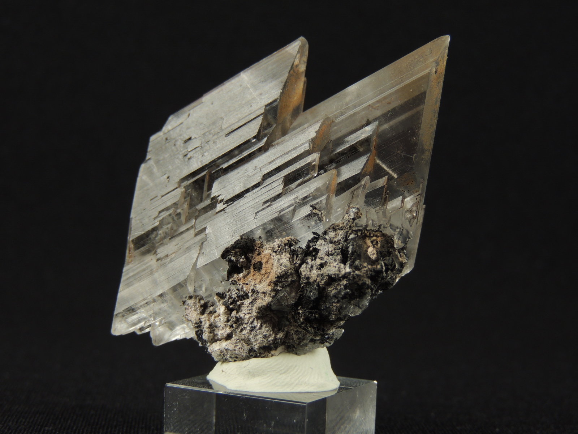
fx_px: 1252
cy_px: 217
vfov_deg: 19.6
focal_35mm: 75
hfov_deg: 26.0
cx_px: 289
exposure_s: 1/100
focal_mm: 13.3
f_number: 3.9
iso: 100
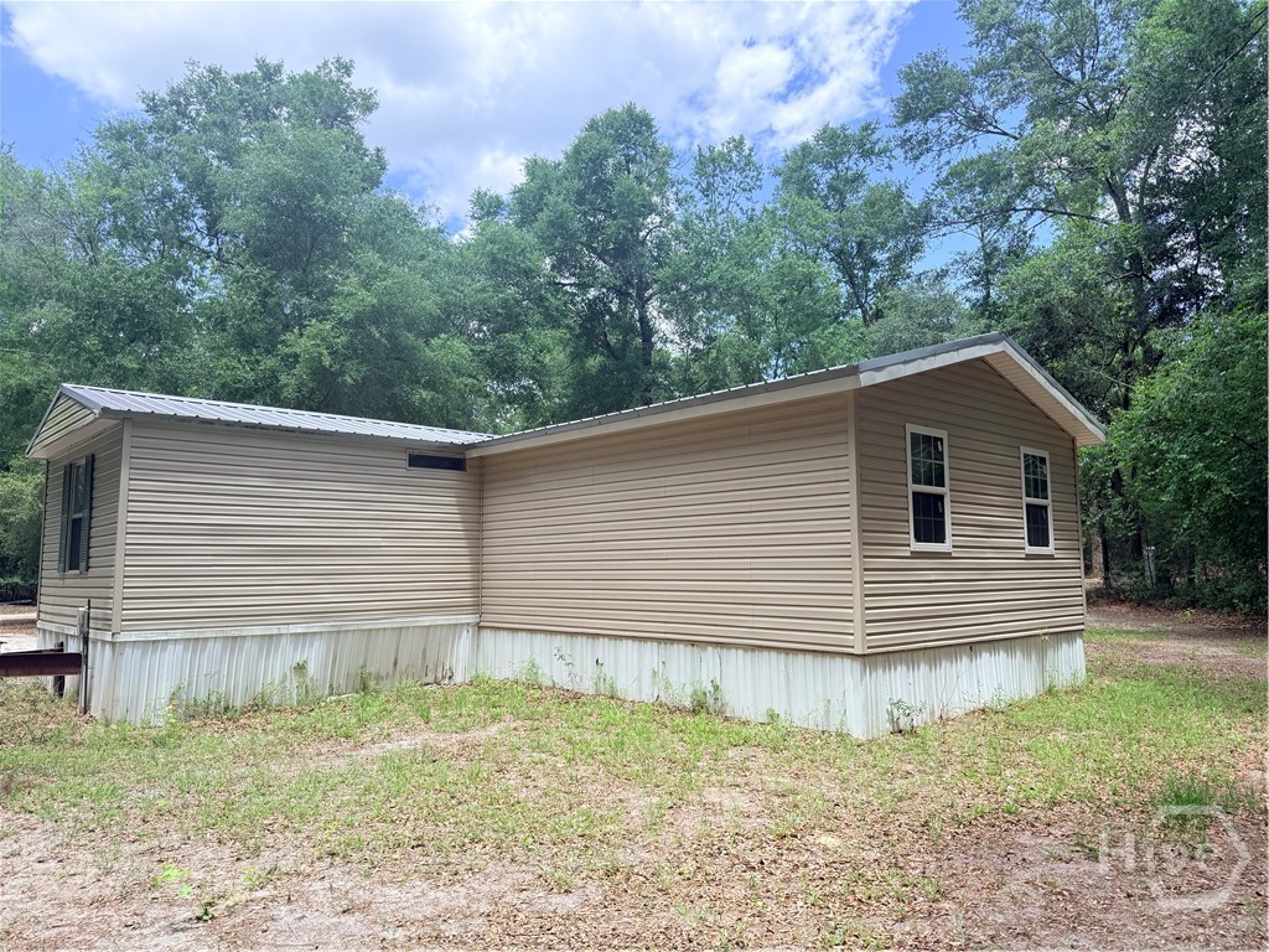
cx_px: 634
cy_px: 476
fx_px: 880
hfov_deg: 71.6
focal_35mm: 24
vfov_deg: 56.8
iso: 100
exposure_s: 1/840
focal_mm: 6.76
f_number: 1.78
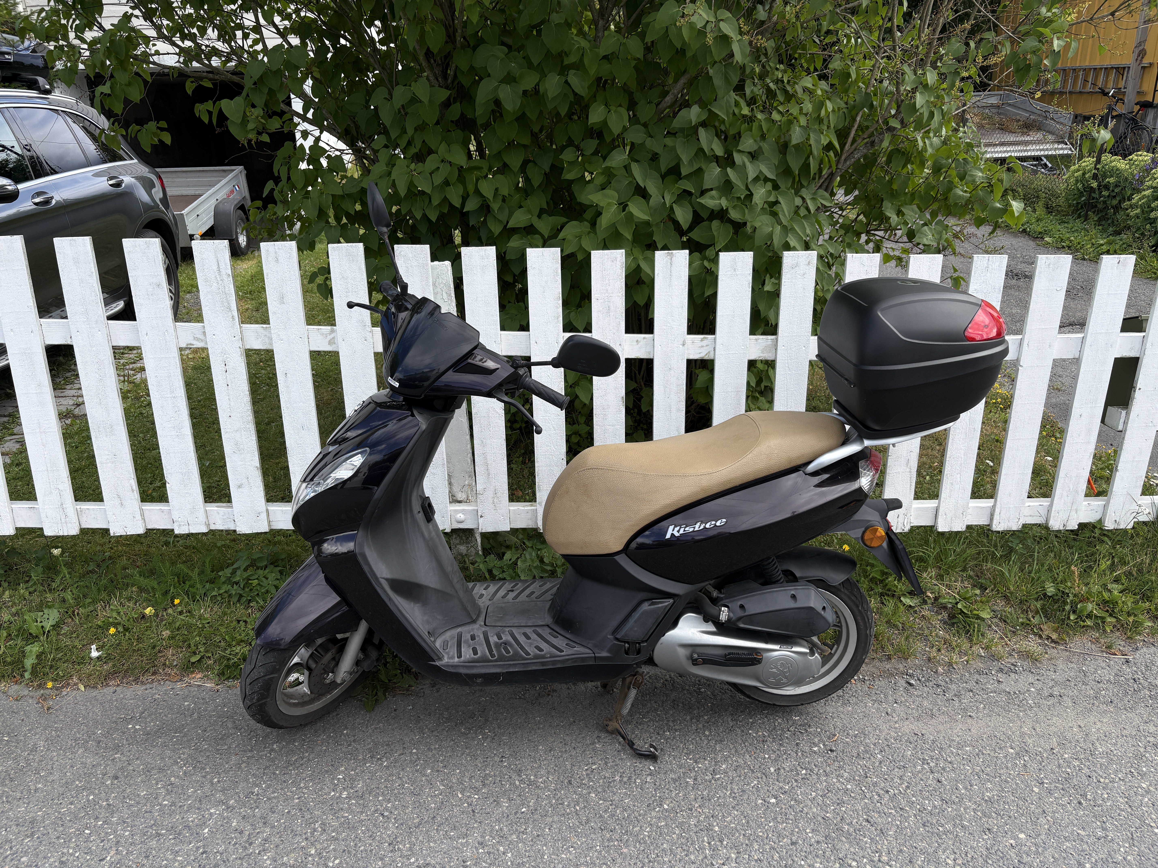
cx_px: 579
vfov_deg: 53.1
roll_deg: +2.9
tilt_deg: -19.2
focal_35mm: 26
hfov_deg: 67.3
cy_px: 434
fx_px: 870
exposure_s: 1/1848
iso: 50
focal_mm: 5.96
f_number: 1.6
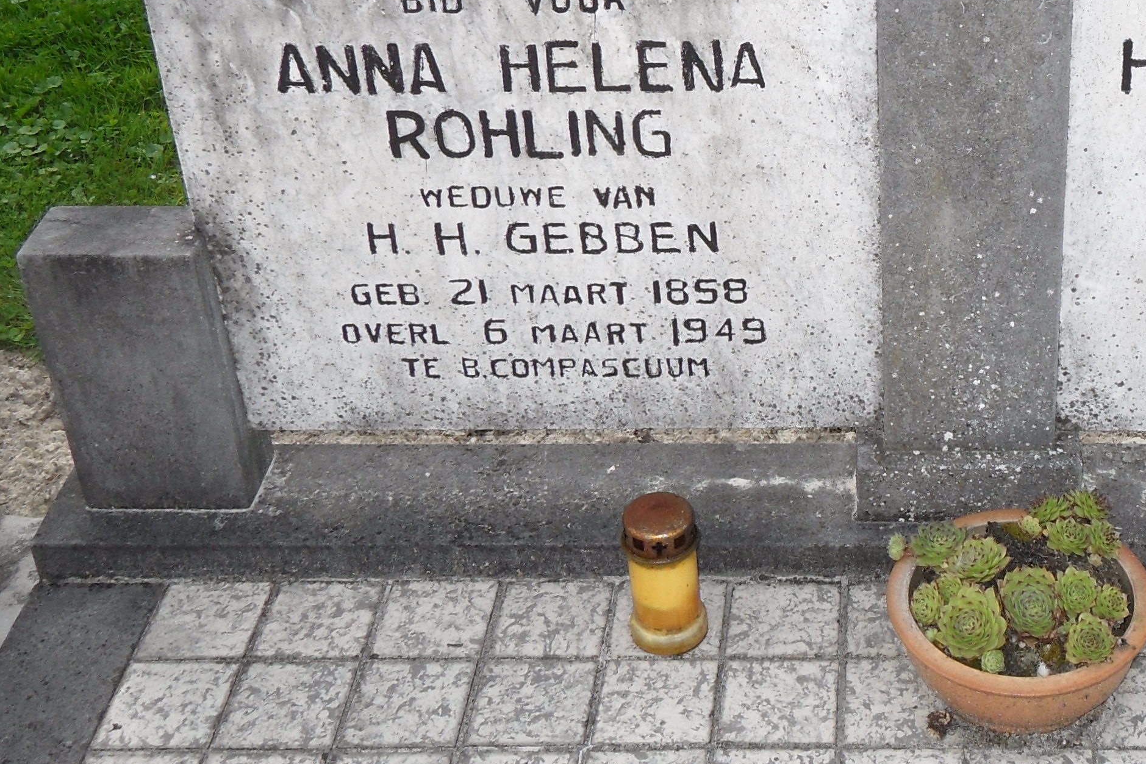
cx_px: 887
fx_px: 1974
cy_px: 213
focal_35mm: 62
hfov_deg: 31.7
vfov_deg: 21.8
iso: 80
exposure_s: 1/250
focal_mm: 5
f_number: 3
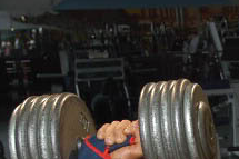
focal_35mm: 107
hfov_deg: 17.3
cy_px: 214
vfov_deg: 12.3
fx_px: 710
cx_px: 353
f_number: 4
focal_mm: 24
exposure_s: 1/60
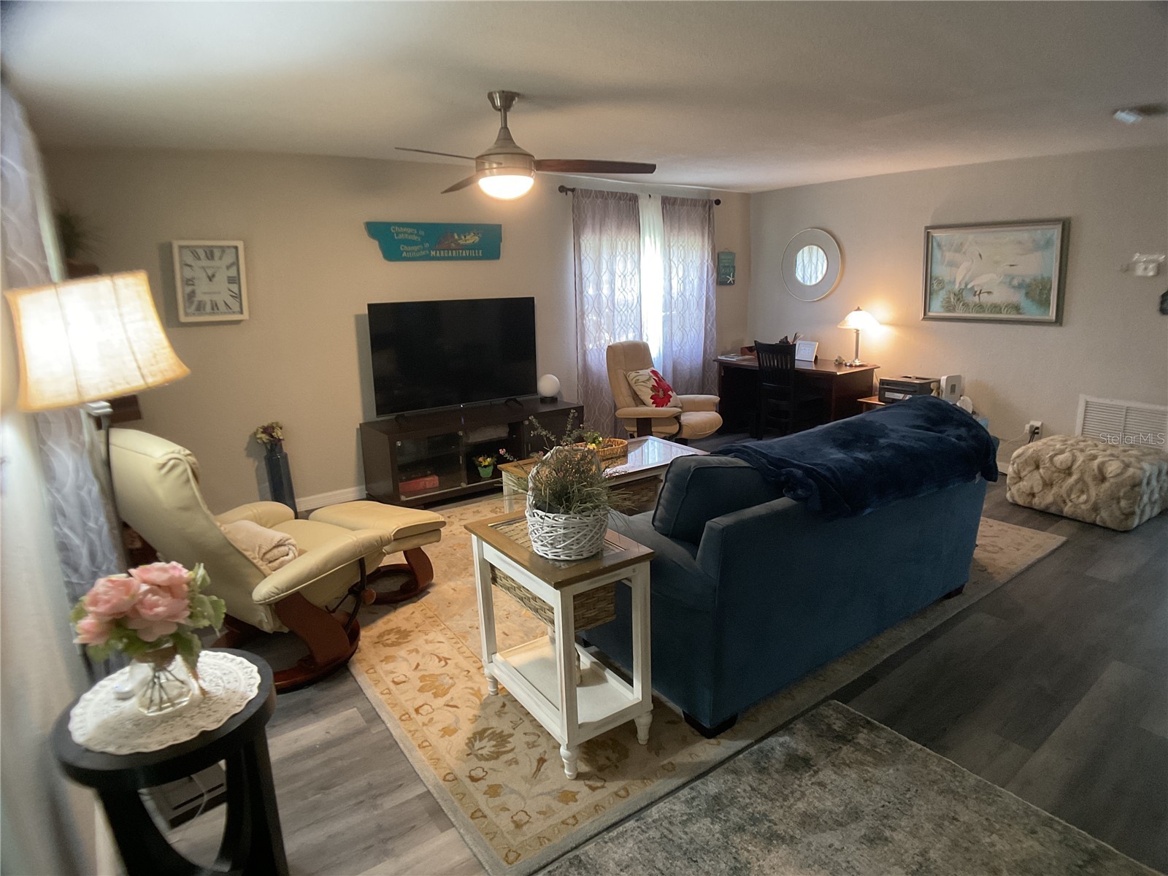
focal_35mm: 29
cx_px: 584
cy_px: 438
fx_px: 979
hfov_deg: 61.7
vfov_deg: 48.2
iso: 250
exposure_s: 1/40
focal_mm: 3
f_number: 1.8
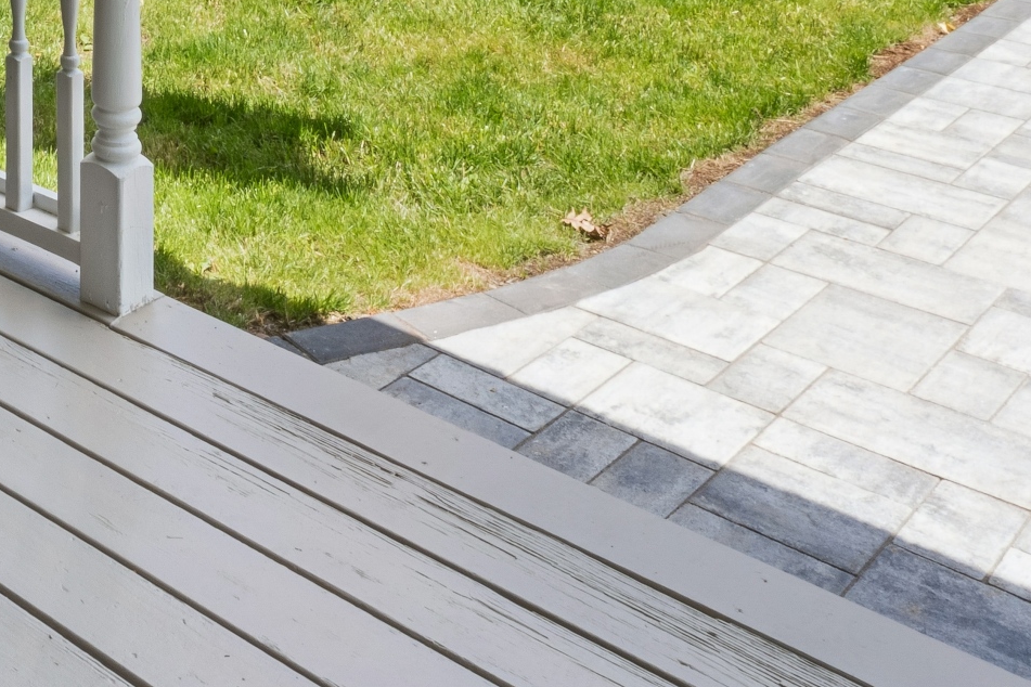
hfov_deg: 33.1
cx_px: -88
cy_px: -422
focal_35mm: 53
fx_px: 1518
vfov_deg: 20.6
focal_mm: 14
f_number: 22
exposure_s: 1/15
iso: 100
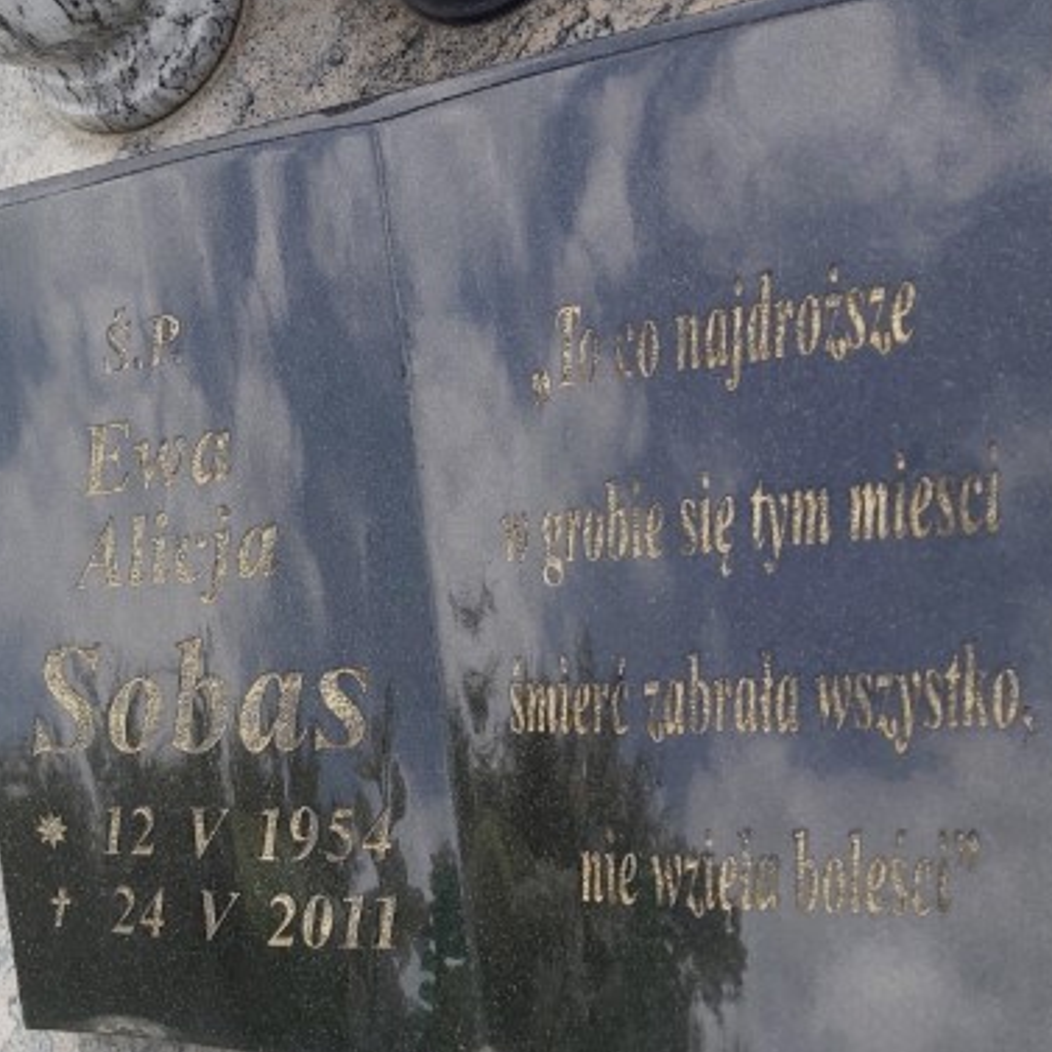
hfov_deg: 42.4
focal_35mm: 39
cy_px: 561
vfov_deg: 42.8
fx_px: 1341
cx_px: 380
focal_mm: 3.92
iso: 64
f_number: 1.7
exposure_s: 1/566
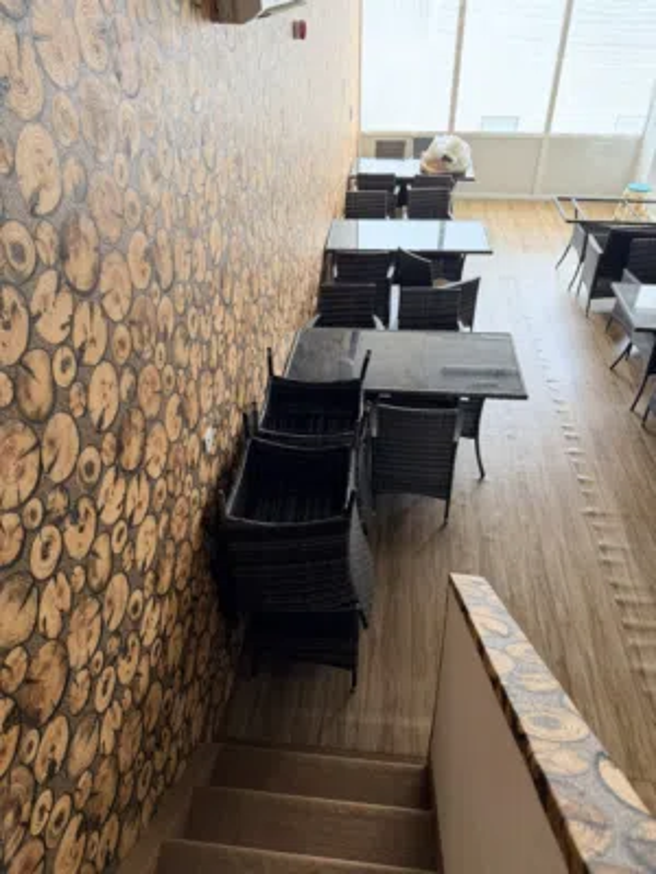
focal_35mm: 24
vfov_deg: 71.6
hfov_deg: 56.8
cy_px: 437
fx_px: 606
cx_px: 328
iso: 125
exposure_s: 1/134
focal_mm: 6.76
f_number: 1.78
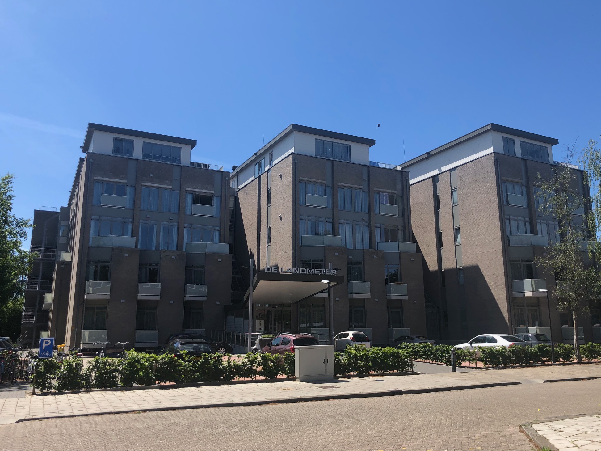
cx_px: 310
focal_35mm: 29
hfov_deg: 61.6
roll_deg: +1.3
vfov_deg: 48.2
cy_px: 227
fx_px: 504
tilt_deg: +11.3
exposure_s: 1/1548
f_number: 1.8
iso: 20
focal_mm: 4
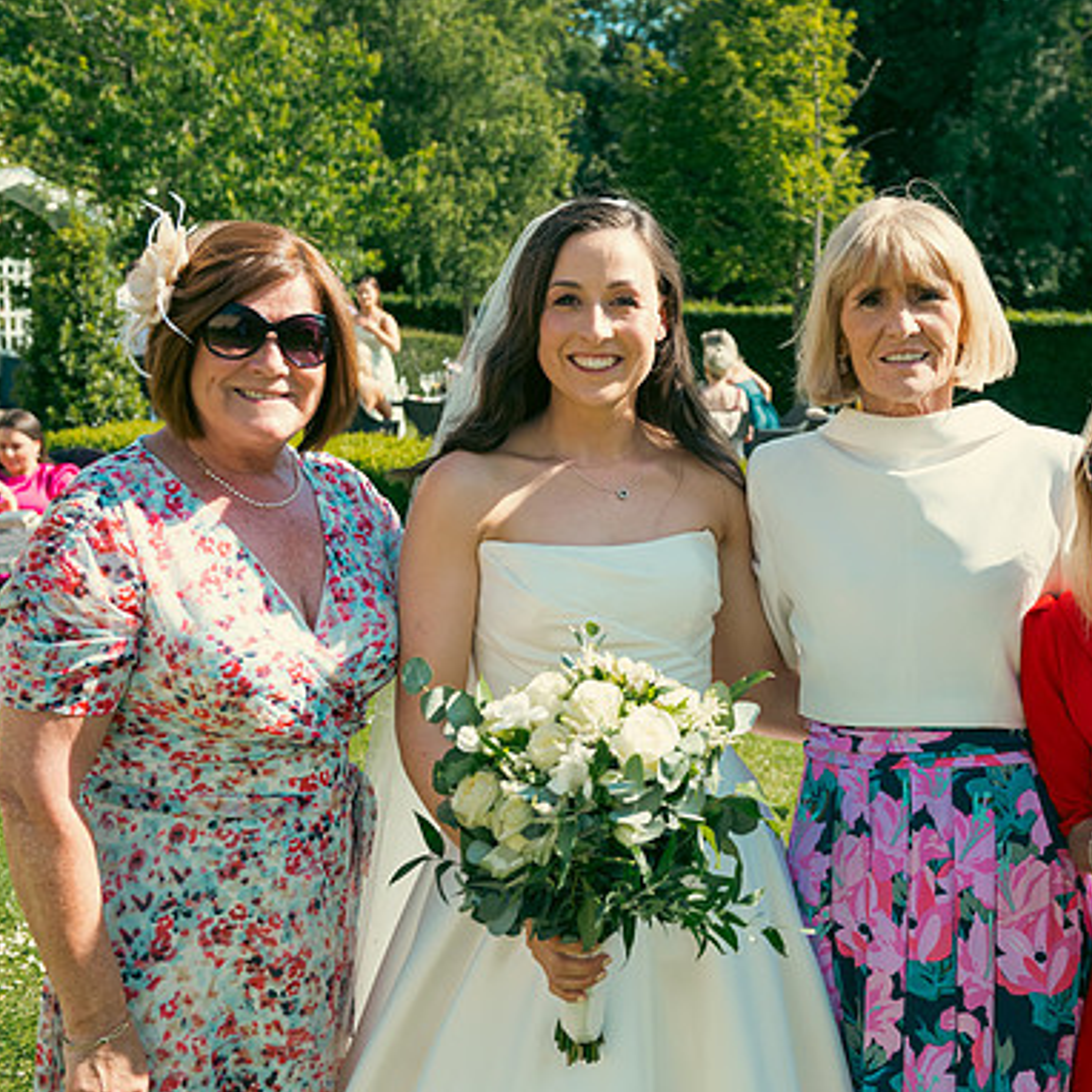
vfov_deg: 34.7
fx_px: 1749
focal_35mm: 49
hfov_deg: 34.3
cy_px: 547
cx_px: 743
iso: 200
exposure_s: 1/640
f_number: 5
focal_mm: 38
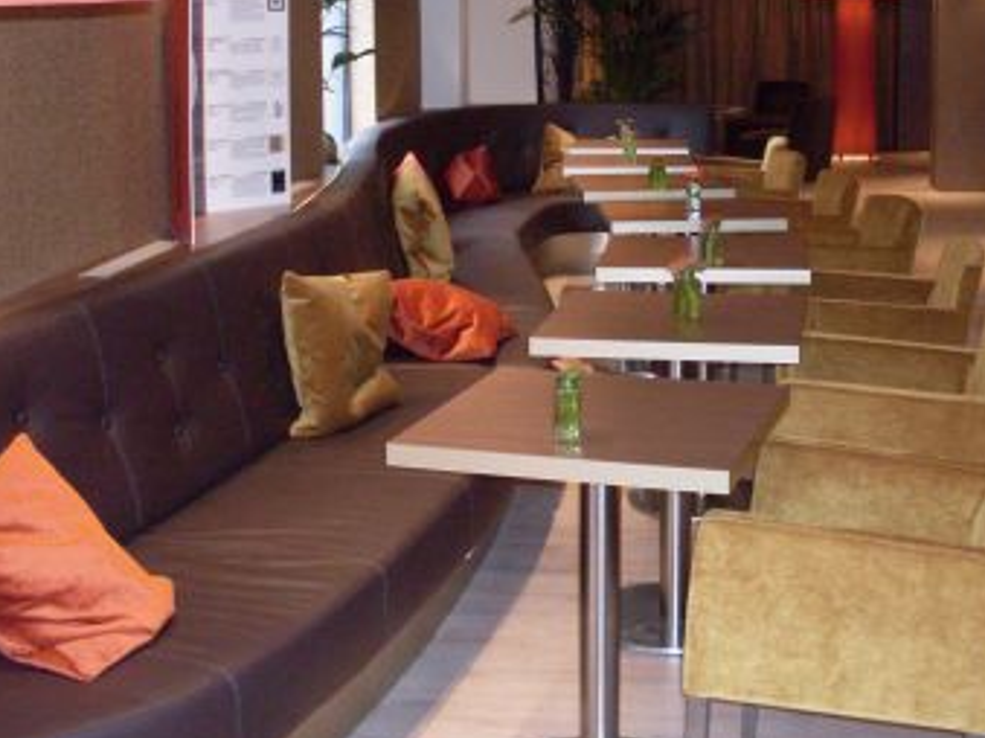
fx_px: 1593
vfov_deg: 26.0
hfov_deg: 34.3
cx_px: 526
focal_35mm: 56
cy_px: 254
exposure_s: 1/45
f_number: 2.8
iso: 240
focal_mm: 6.3
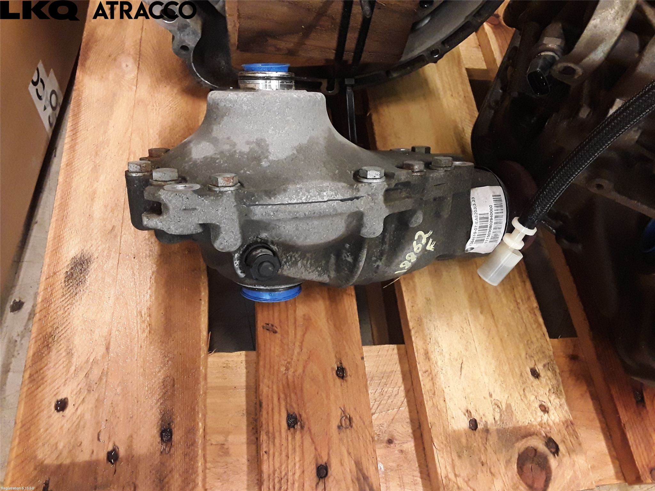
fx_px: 530
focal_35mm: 28
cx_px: 328
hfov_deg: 63.4
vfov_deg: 49.7
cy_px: 246
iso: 200
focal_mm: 2.91
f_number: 1.9
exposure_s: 1/50
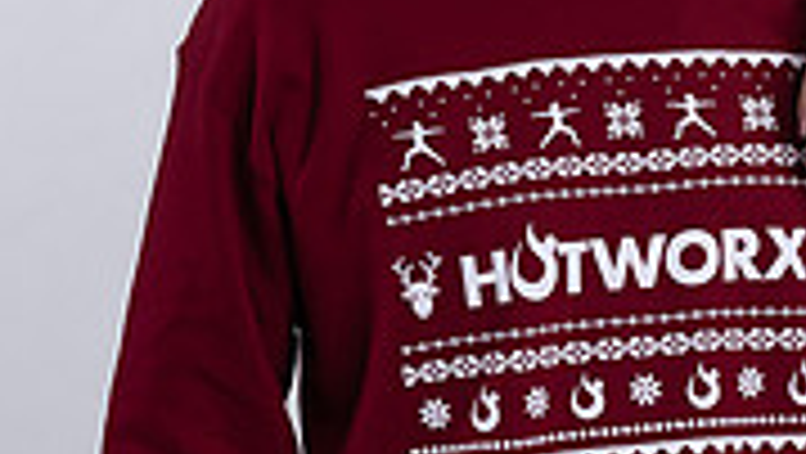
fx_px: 6160
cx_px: 932
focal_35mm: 288
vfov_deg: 4.2
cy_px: 223
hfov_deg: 7.4
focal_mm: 85
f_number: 4
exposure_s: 1/125
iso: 125
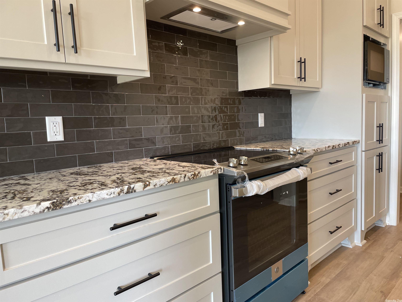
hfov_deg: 67.3
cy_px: 151
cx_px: 201
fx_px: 302
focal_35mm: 26
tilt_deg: -6.0
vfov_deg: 53.1
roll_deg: +2.9
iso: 80
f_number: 1.6
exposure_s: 1/120
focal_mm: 4.2
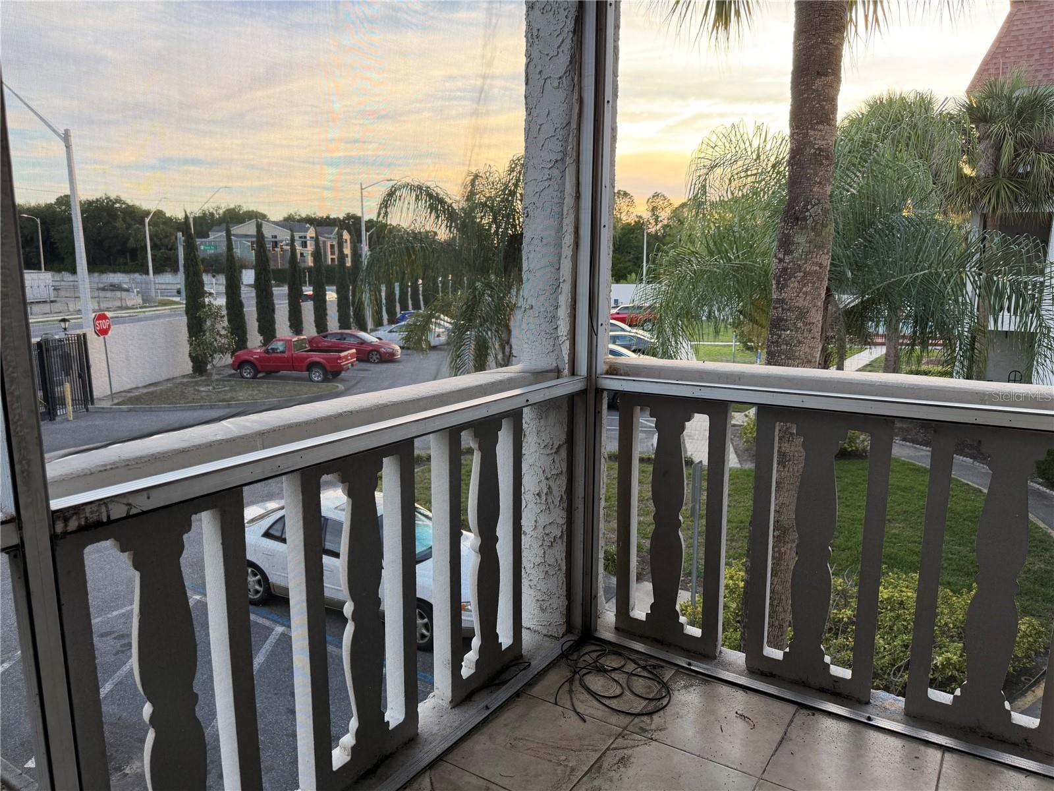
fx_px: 731
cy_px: 396
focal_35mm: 24
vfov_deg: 56.8
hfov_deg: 71.6
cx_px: 527
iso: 80
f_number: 1.78
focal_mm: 6.76
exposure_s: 1/203
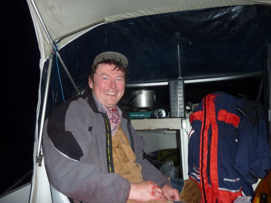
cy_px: 102
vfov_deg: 54.9
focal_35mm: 25
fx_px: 196
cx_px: 136
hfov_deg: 69.4
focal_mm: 4.1
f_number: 3.3
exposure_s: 1/125
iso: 125
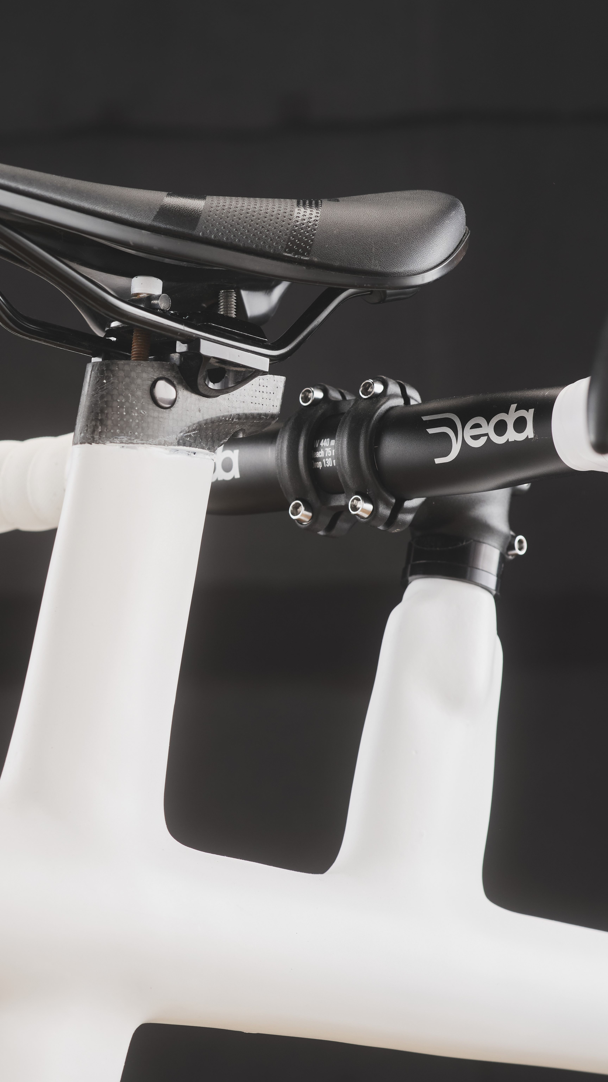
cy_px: 538
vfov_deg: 20.6
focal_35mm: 104
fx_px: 2981
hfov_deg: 11.6
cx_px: 175
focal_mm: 90
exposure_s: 1/125
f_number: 9
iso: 400
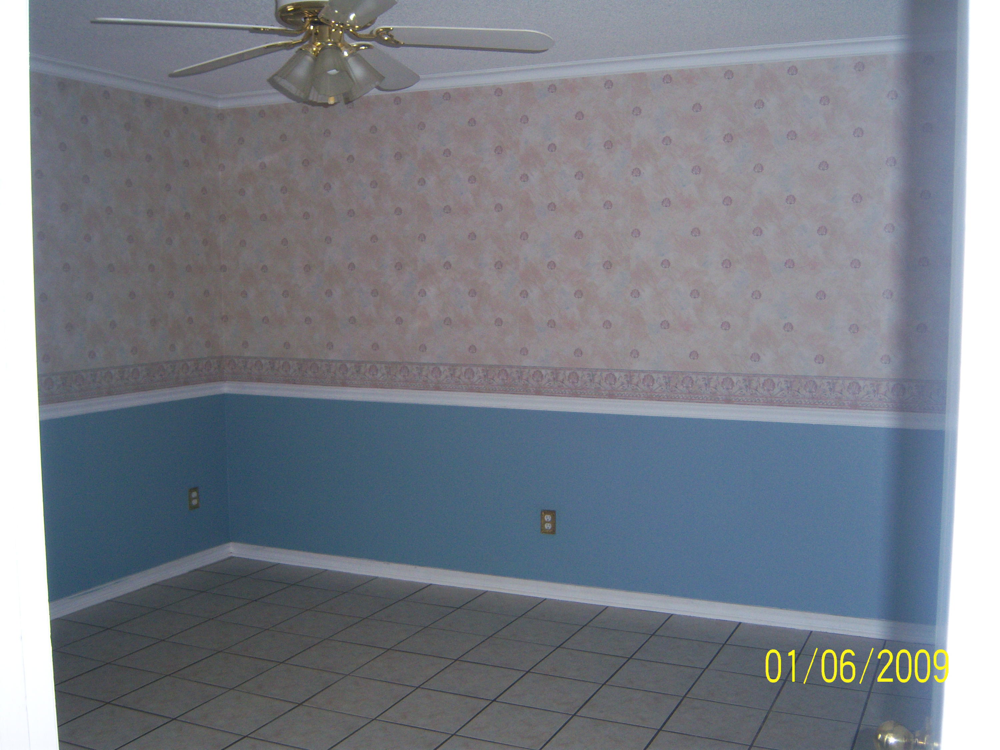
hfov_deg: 51.4
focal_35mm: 36
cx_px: 500
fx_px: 1040
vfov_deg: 39.7
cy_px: 375
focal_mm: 7.5
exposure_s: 1/60
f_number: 2.8
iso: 160
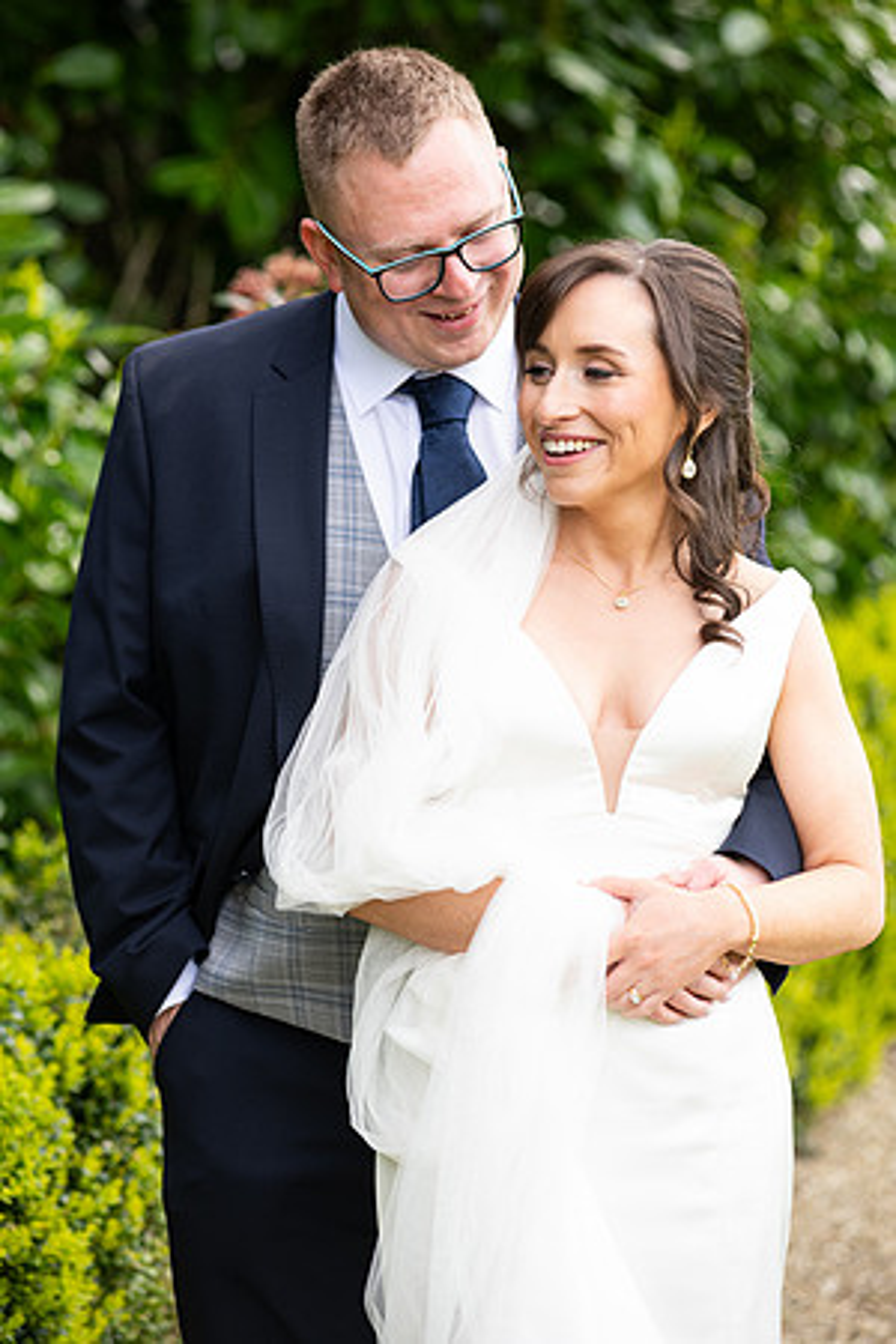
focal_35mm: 145
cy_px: 672
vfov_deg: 14.2
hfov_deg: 9.5
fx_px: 5413
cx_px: 448
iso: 320
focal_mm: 145
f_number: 3.5
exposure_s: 1/320
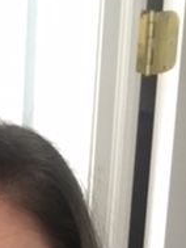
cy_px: 381
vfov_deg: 16.8
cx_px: -67
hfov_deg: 13.5
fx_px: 751
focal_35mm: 105
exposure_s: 1/15
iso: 125
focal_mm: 2.65
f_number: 2.2
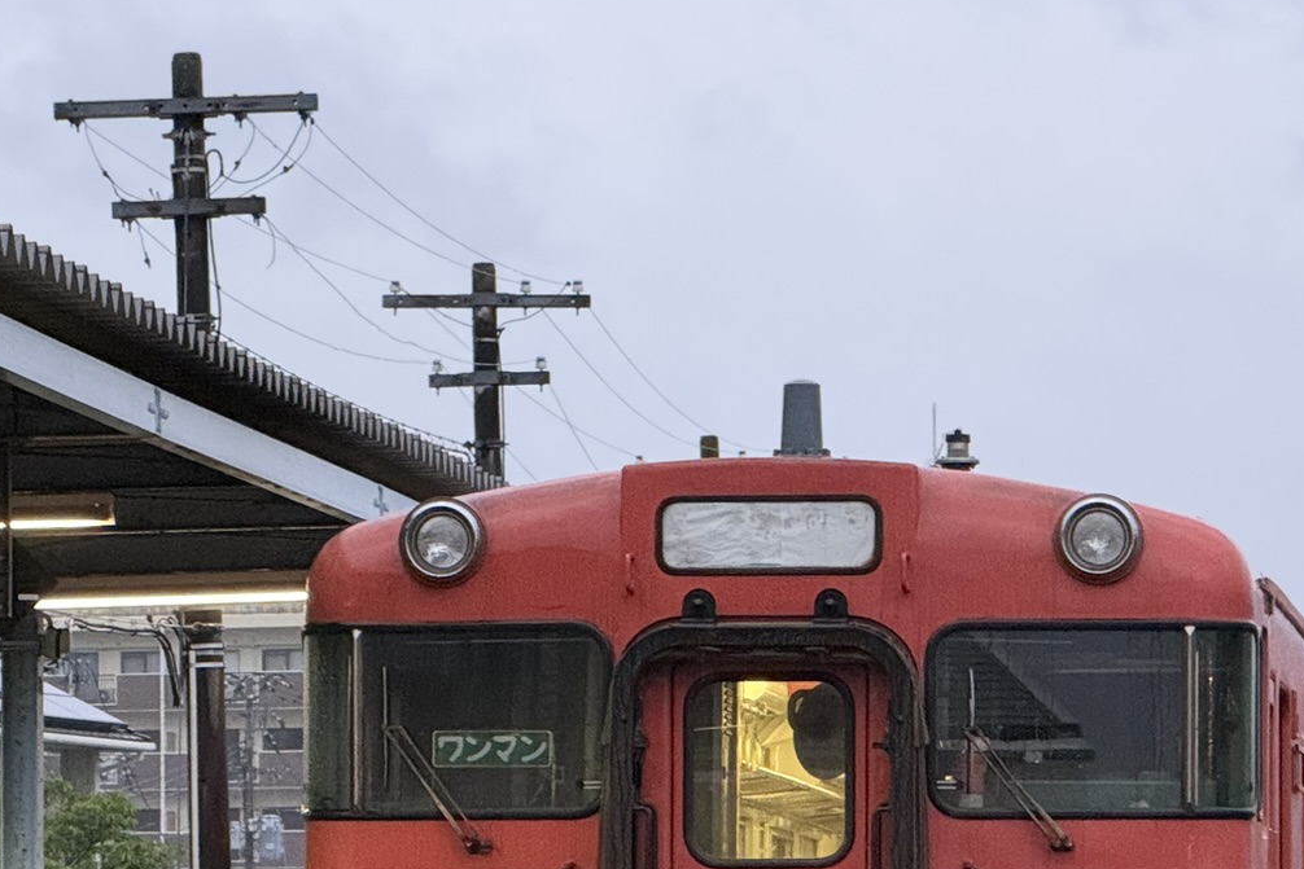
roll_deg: -0.2
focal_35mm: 254
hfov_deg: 8.1
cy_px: 872
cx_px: 773
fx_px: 9201
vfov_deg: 5.4
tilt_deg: +1.1
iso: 640
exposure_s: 1/60
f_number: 2.8
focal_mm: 15.66
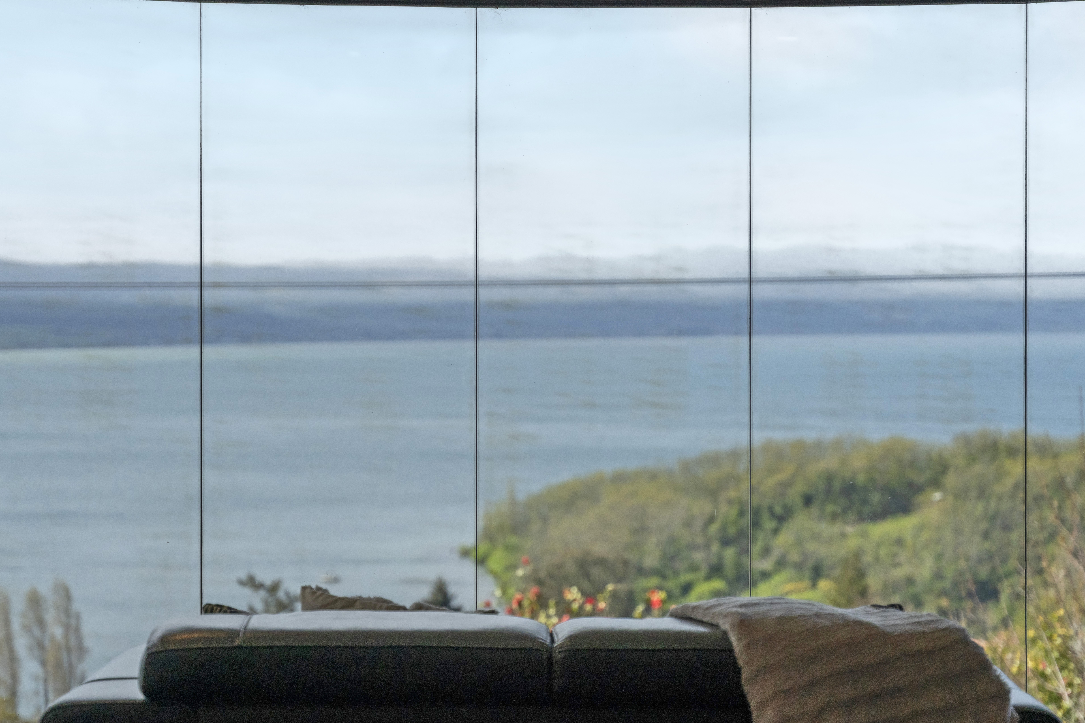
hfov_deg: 19.3
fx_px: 3190
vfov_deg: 12.9
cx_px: 580
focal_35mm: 106
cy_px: 363
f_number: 2.8
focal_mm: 64.5
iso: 640
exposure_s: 1/2500
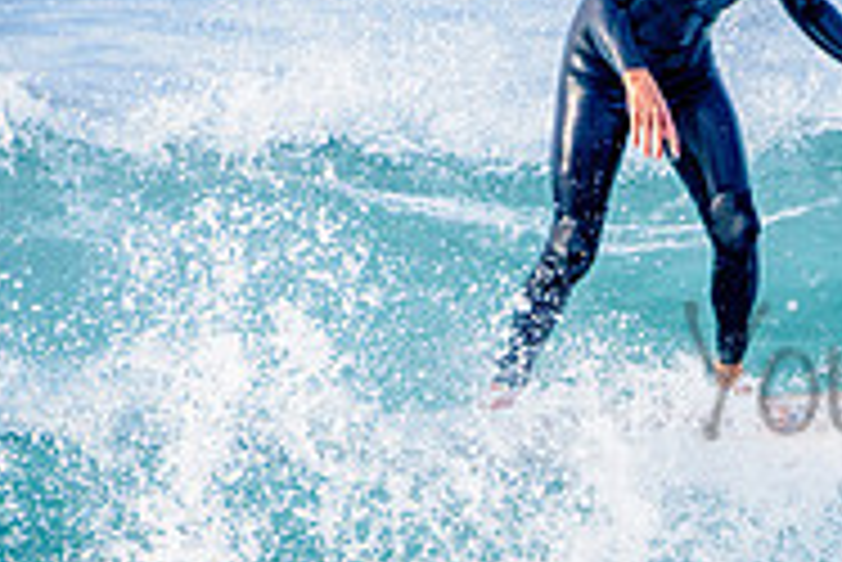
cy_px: 279
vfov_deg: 0.7
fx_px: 44449
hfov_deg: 1.1
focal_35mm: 1899
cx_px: 1066
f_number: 5.6
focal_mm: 500
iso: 560
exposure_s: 1/2000
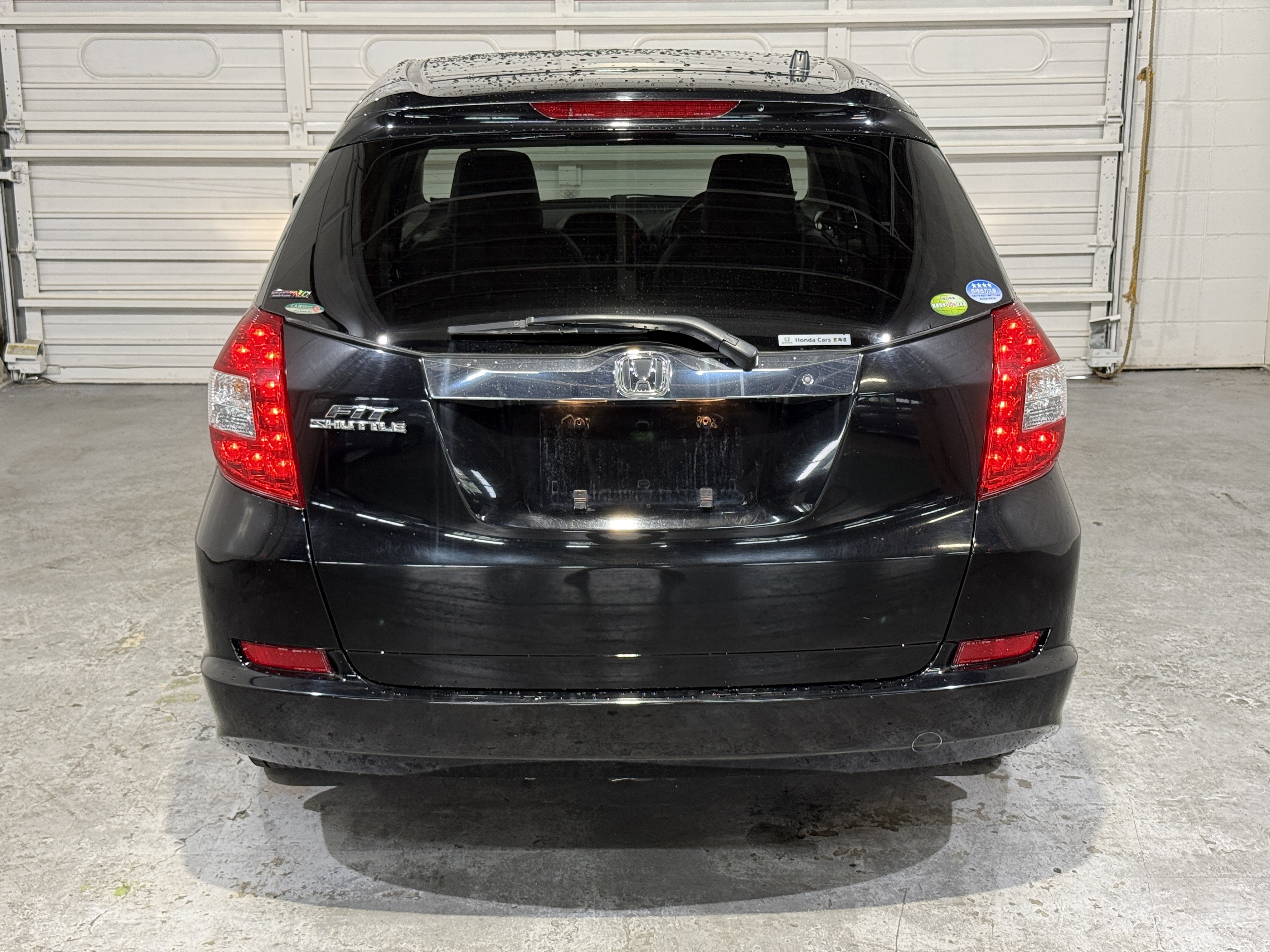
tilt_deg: -13.9
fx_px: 1761
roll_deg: -0.1
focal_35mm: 48
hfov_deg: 39.7
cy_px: 476
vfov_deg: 30.3
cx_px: 635
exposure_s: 1/40
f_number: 1.78
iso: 200
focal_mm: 6.76
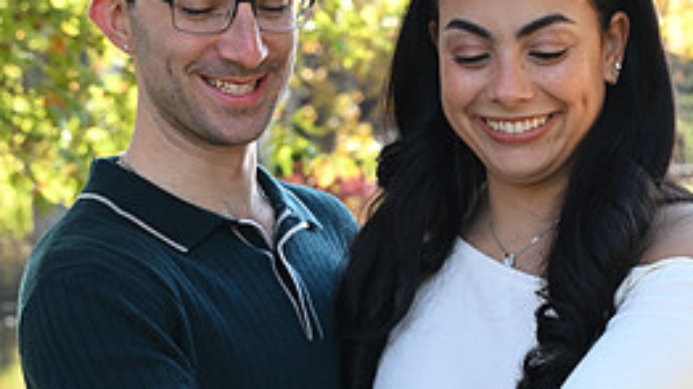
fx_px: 2387
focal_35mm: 130
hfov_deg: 16.5
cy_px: 431
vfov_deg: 9.2
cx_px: 422
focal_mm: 56
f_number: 6.3
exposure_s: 1/80
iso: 200
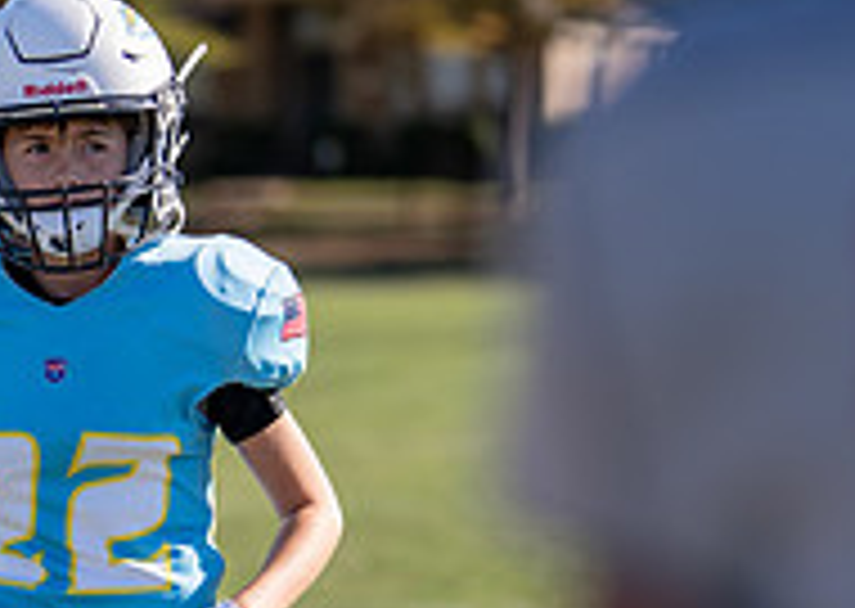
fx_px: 5357
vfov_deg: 6.5
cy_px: 473
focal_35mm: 221
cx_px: 28
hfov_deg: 9.1
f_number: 1.2
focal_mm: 50
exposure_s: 1/5000
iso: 100
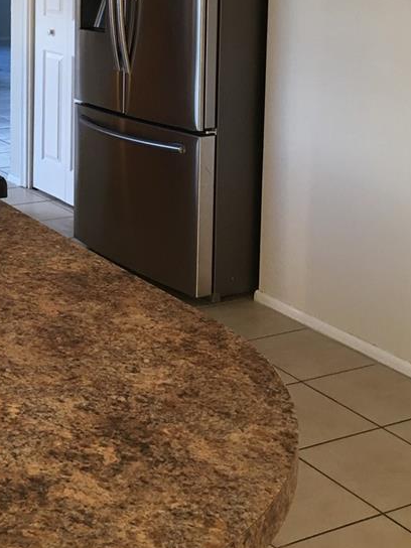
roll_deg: -0.7
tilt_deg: -6.7
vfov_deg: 29.3
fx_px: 1013
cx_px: 25
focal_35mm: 64
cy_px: 84
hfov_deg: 22.3
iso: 32
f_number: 2.2
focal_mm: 4.15
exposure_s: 1/15
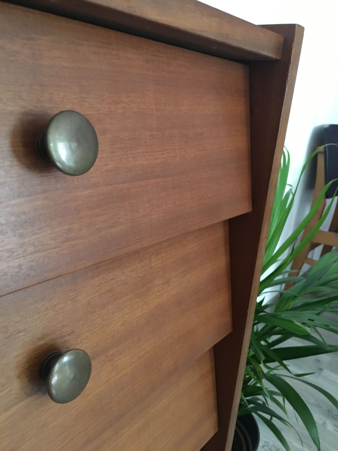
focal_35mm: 29
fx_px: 378
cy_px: 226
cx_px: 169
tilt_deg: -17.8
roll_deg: -5.5
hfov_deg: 48.2
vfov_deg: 61.7
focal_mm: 4.15
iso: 400
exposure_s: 1/17
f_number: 2.2
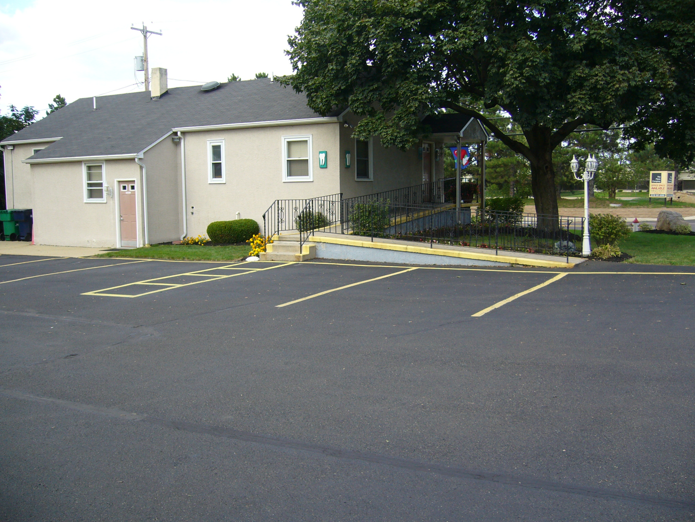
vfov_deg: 40.7
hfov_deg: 52.6
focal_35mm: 35
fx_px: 703
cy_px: 261
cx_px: 348
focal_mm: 5.8
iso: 80
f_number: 2.8
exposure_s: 1/200
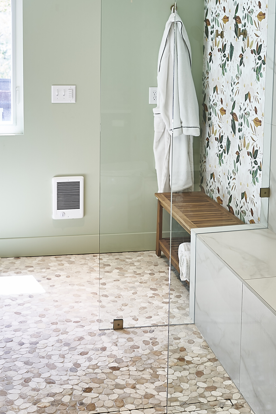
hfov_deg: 23.8
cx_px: 152
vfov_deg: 34.5
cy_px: 120
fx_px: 655
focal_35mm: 57
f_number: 2.8
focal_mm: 23
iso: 100
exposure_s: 1/30
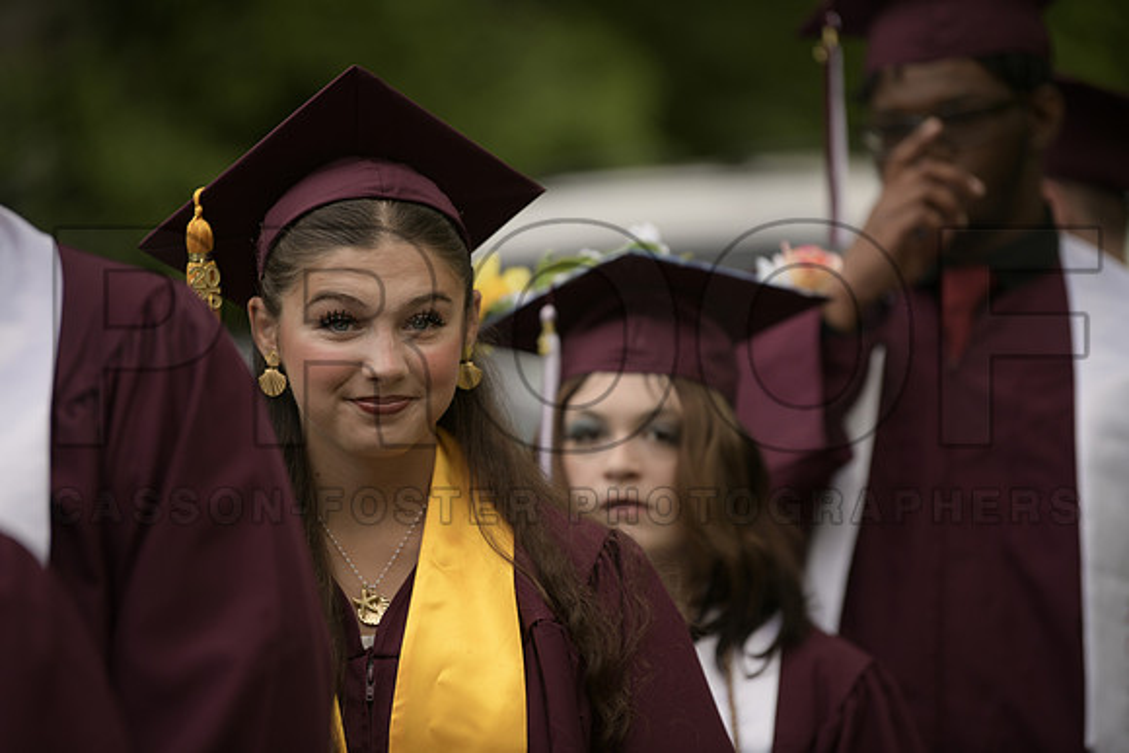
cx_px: 564
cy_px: 376
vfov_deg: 7.4
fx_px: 5803
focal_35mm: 185
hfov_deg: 11.1
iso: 200
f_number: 2.8
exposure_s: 1/250
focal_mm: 185
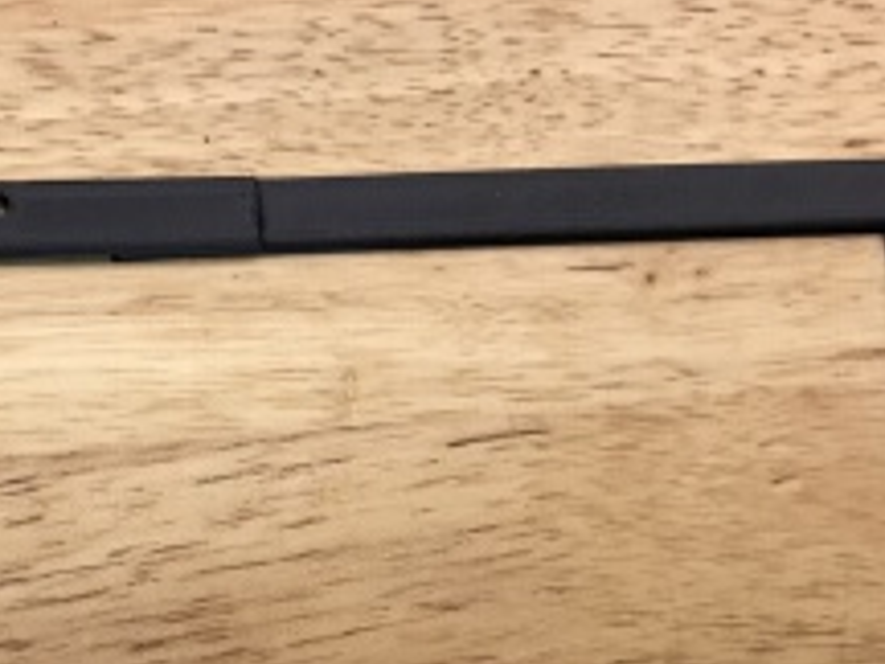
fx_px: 1764
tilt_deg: -73.3
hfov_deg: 27.1
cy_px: 426
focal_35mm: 69
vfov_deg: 21.3
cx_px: 80
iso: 25
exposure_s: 1/60
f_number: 1.8
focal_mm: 3.99
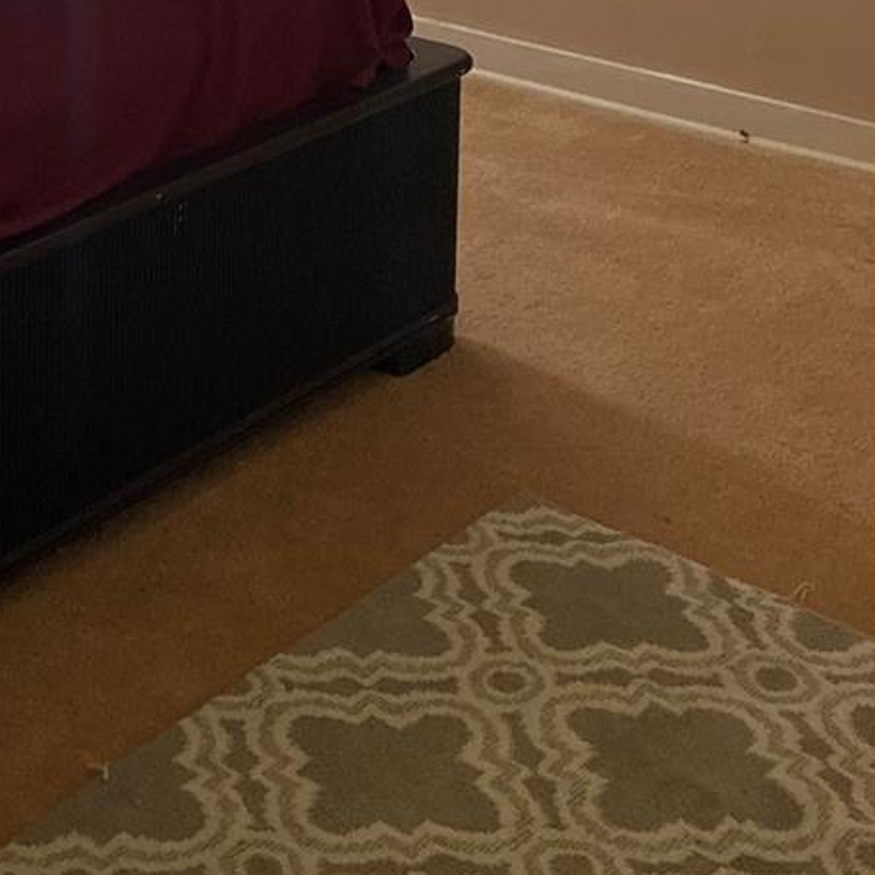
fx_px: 2231
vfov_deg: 20.5
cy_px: -212
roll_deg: +0.0
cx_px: 48
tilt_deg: -10.3
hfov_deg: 21.6
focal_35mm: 78
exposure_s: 1/40
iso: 500
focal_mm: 4.25
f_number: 1.8
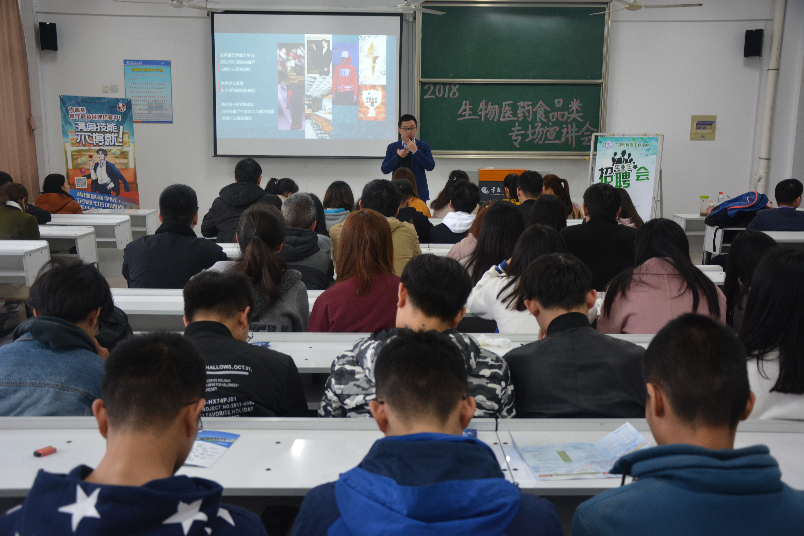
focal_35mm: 38
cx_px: 402
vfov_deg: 35.5
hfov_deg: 51.3
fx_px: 837
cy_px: 268
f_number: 4
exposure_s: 1/40
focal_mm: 25
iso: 720
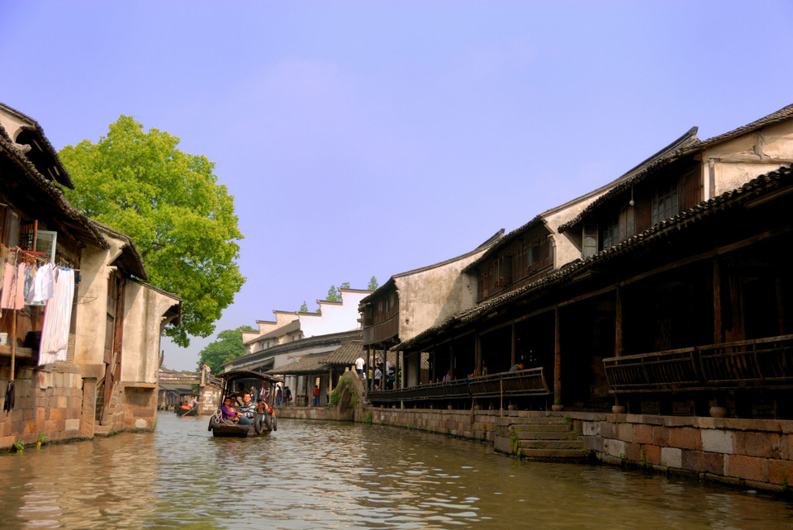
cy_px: 265
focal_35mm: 46
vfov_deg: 29.0
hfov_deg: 42.3
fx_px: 1025
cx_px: 396
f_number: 4.2
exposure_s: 1/200
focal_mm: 31
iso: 100
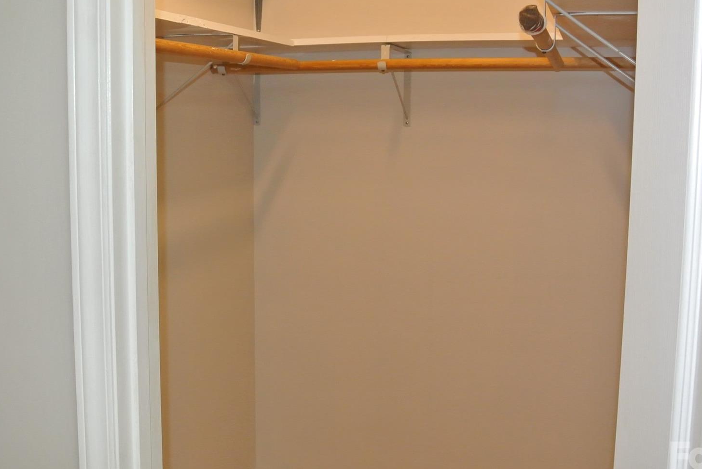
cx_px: 335
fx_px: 742
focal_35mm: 38
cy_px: 202
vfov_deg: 35.1
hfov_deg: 50.6
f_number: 3.5
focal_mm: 10
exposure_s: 1/60
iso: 800
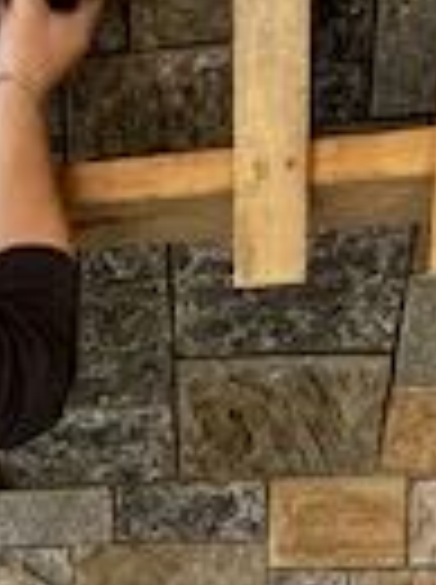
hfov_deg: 20.4
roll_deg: +1.1
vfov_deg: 24.4
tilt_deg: -10.1
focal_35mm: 69
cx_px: -22
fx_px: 1163
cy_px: 774
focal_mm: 2.22
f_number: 2.2
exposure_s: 1/119
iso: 40
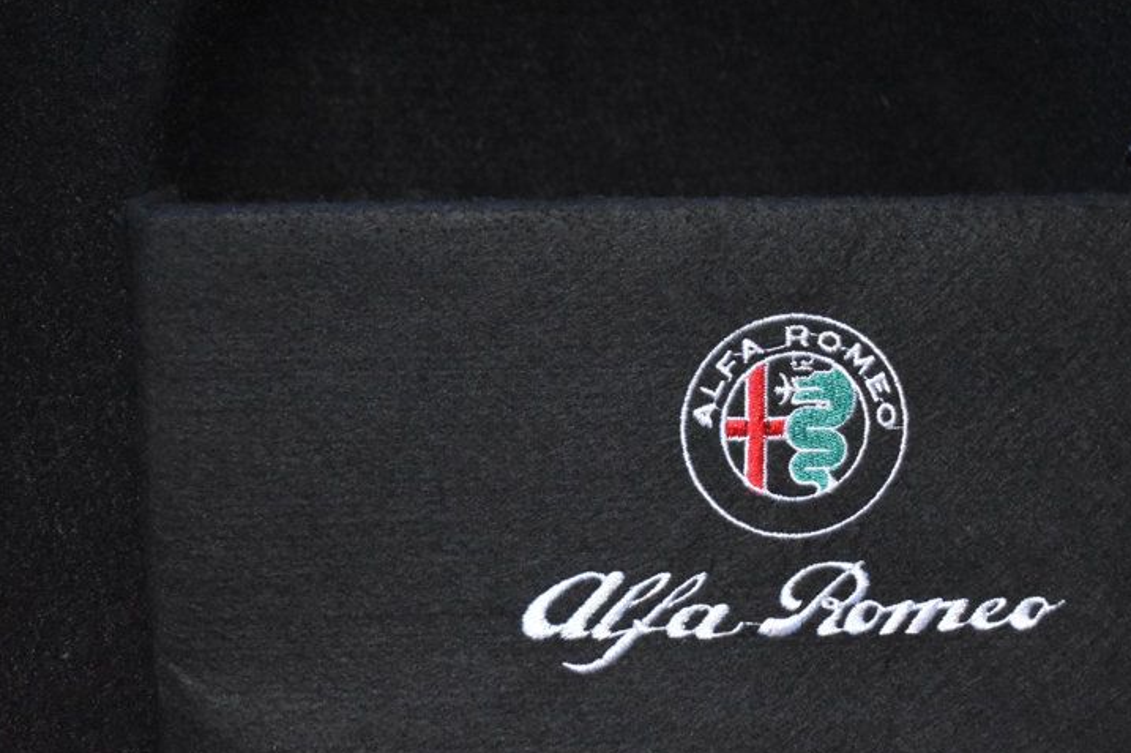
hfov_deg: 22.5
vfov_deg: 15.1
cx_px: 795
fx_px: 2825
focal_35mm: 90
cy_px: 529
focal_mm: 42
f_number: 5
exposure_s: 1/20
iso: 3200
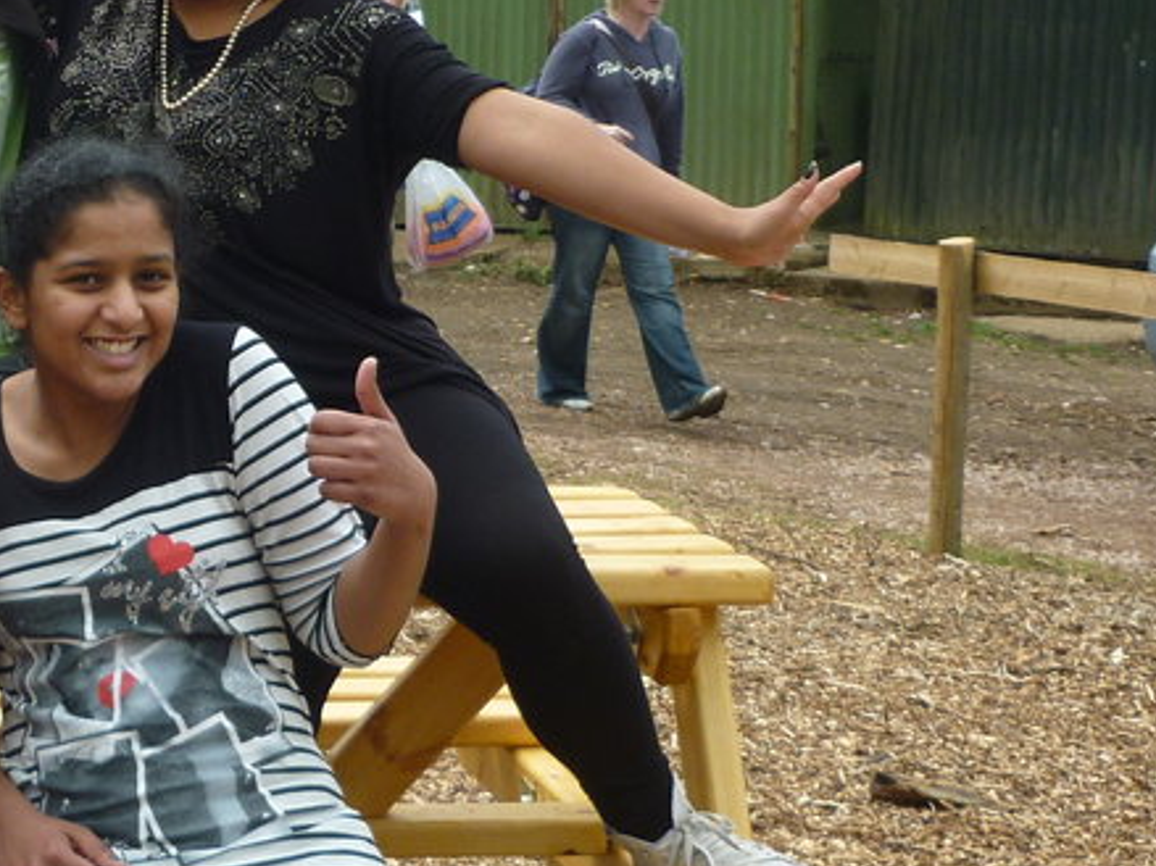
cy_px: 350
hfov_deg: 19.4
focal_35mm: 98
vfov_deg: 15.1
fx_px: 3272
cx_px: -5
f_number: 3
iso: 80
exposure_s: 1/500
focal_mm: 6.9
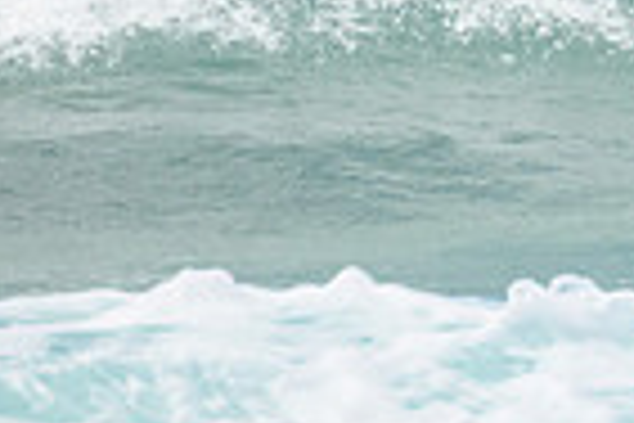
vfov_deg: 0.4
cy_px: -268
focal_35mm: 3289
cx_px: 1178
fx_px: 57918
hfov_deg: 0.6
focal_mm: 800
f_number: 11
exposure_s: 1/3200
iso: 1250
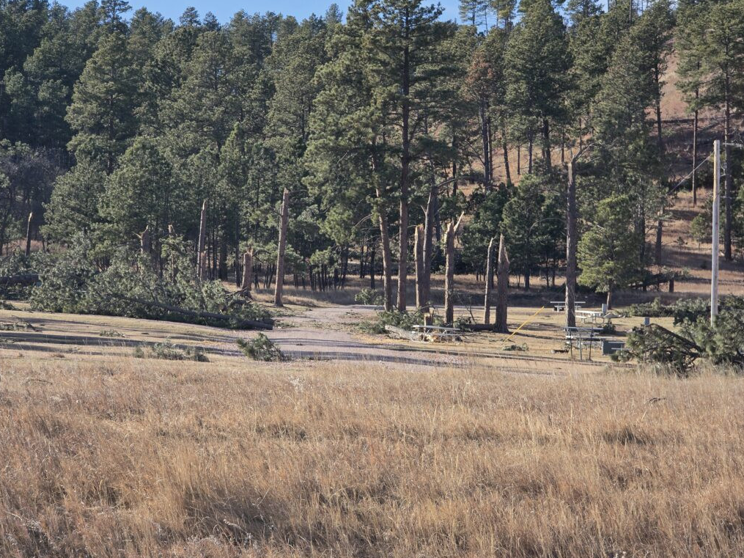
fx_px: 2493
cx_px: 371
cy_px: 280
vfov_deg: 12.8
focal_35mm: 116
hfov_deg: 17.0
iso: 64
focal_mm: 18.6
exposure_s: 1/648
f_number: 3.4
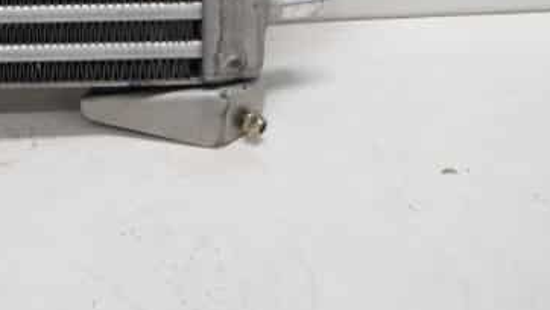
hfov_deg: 25.0
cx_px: -29
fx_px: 1167
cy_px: -36
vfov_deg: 14.7
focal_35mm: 80
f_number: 4.5
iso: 200
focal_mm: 18
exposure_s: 1/60
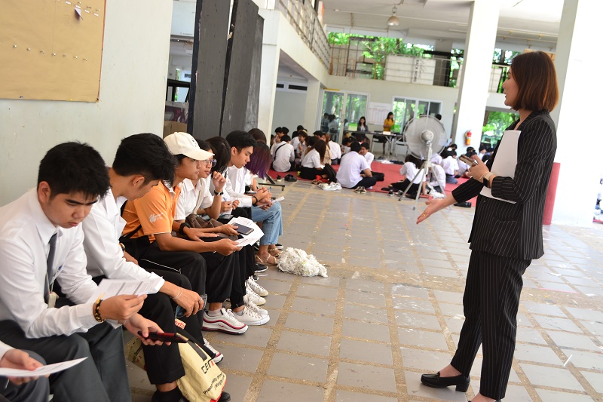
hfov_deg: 53.1
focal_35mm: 36
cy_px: 201
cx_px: 302
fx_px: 603
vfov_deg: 36.9
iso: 400
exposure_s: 1/80
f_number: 4.5
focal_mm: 24
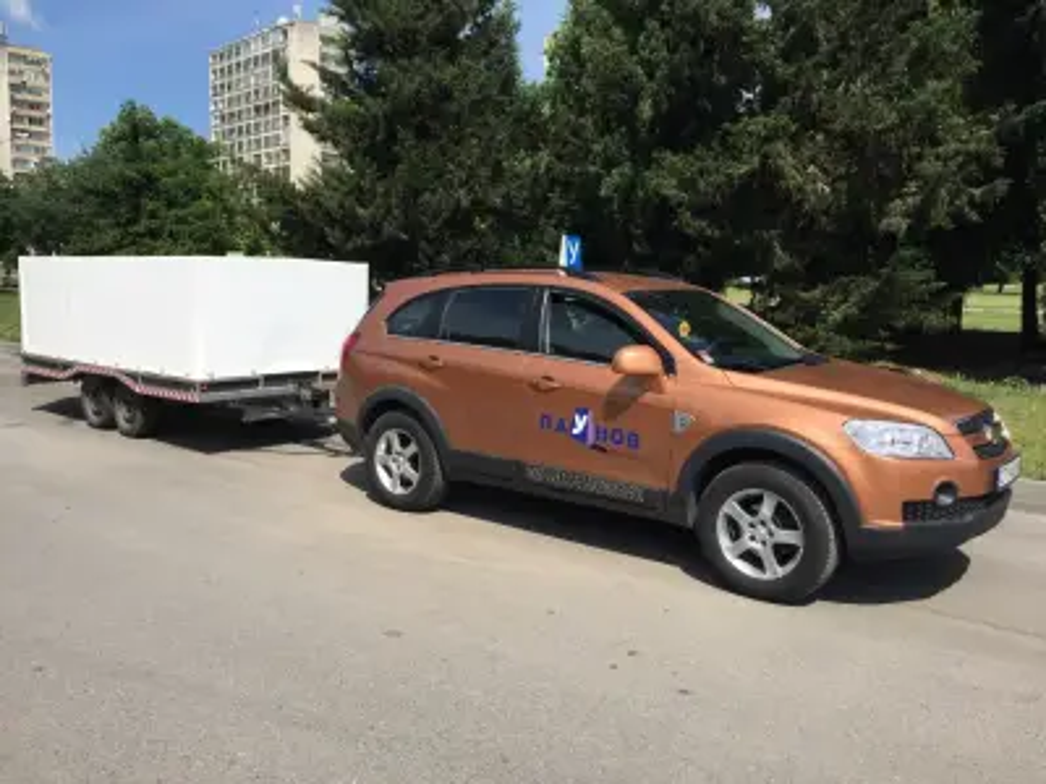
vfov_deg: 48.2
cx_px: 523
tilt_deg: -6.0
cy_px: 392
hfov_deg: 61.7
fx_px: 876
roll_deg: -1.3
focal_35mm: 29
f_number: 2.2
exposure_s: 1/2198
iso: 32
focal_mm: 4.15
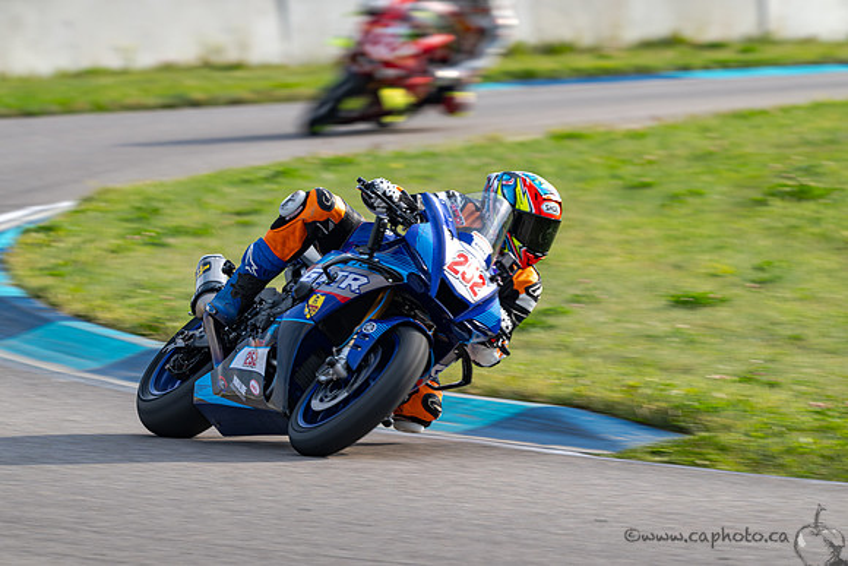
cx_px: 417
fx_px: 10365
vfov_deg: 3.1
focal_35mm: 440
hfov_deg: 4.7
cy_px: 319
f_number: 9
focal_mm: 390
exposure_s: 1/160
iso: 90
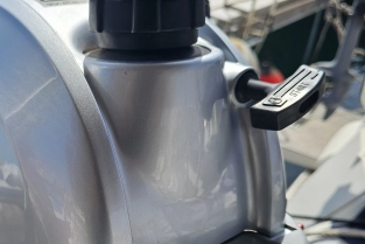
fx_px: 426
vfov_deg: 31.6
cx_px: 89
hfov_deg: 44.7
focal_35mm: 42
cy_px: 168
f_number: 1.7
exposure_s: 1/771
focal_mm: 6.3
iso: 10
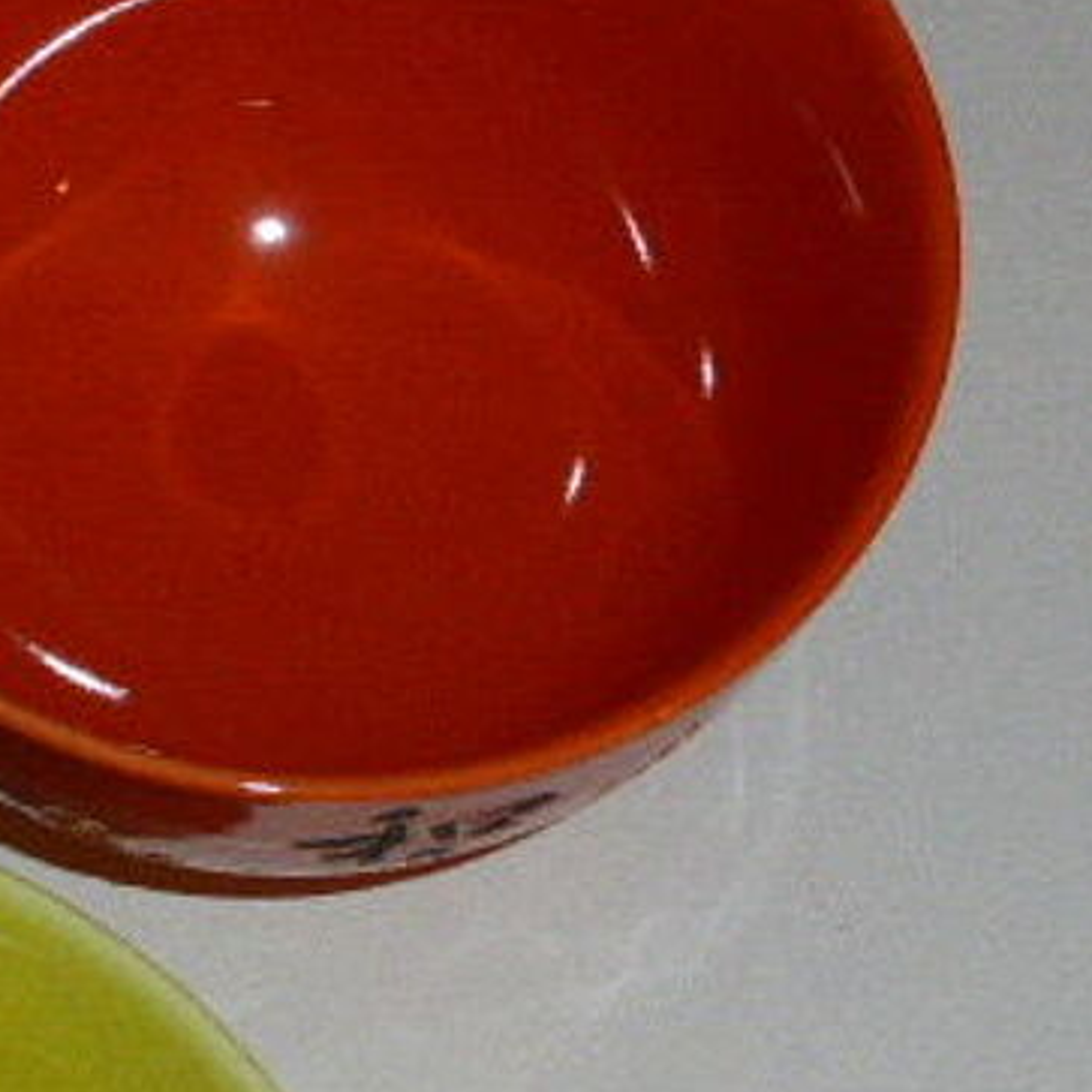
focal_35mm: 129
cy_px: 806
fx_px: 4604
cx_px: -304
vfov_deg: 13.5
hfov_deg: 13.1
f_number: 4.4
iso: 500
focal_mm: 9
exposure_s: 1/60
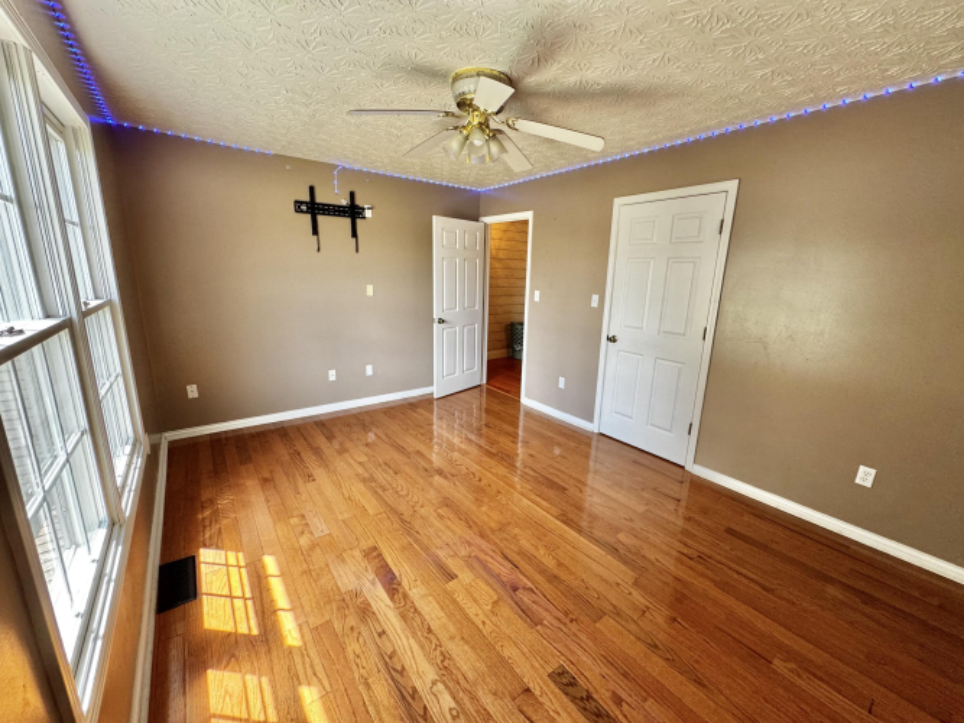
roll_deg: -1.8
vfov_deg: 85.7
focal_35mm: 14
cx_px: 482
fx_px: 390
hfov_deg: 102.1
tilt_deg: -13.3
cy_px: 362
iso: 200
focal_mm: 2.22
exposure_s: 1/99
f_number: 2.2
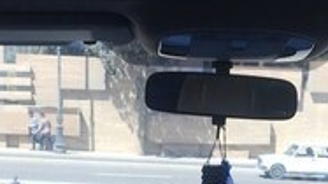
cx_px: 188
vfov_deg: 13.8
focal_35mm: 84
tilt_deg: -10.6
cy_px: 249
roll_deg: -2.4
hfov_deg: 25.3
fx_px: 730
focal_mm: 4.15
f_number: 2.2
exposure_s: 1/368
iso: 25
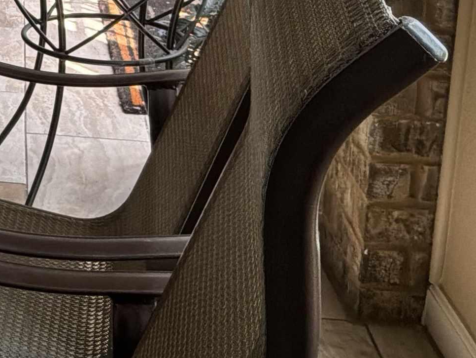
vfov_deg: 16.0
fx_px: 1224
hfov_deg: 18.8
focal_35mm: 89
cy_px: -65
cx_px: -278
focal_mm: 3
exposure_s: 1/120
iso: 50
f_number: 1.8
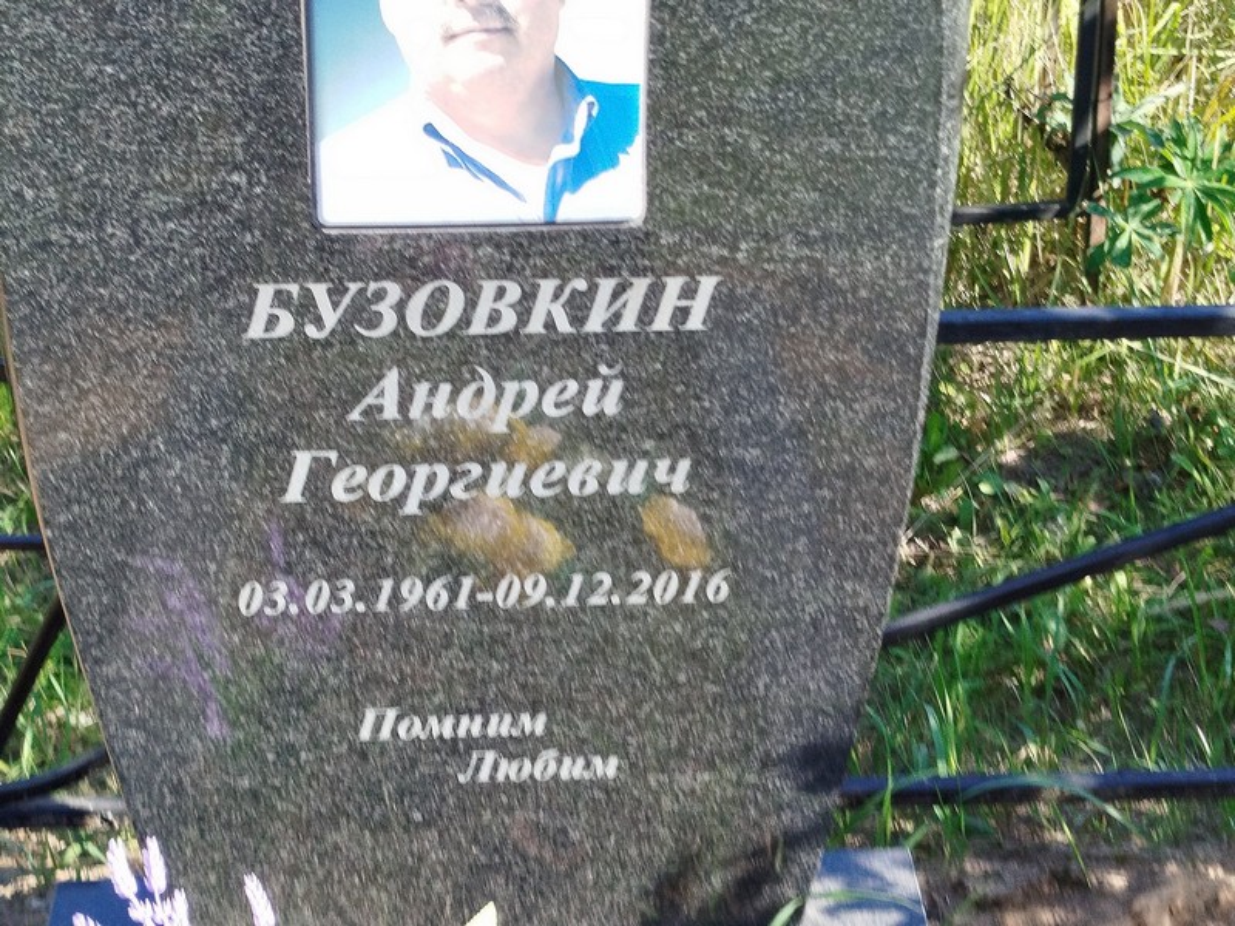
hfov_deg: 71.6
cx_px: 618
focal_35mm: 24
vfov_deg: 56.8
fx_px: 856
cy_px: 463
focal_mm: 5.31
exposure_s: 1/156
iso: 50
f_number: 1.7
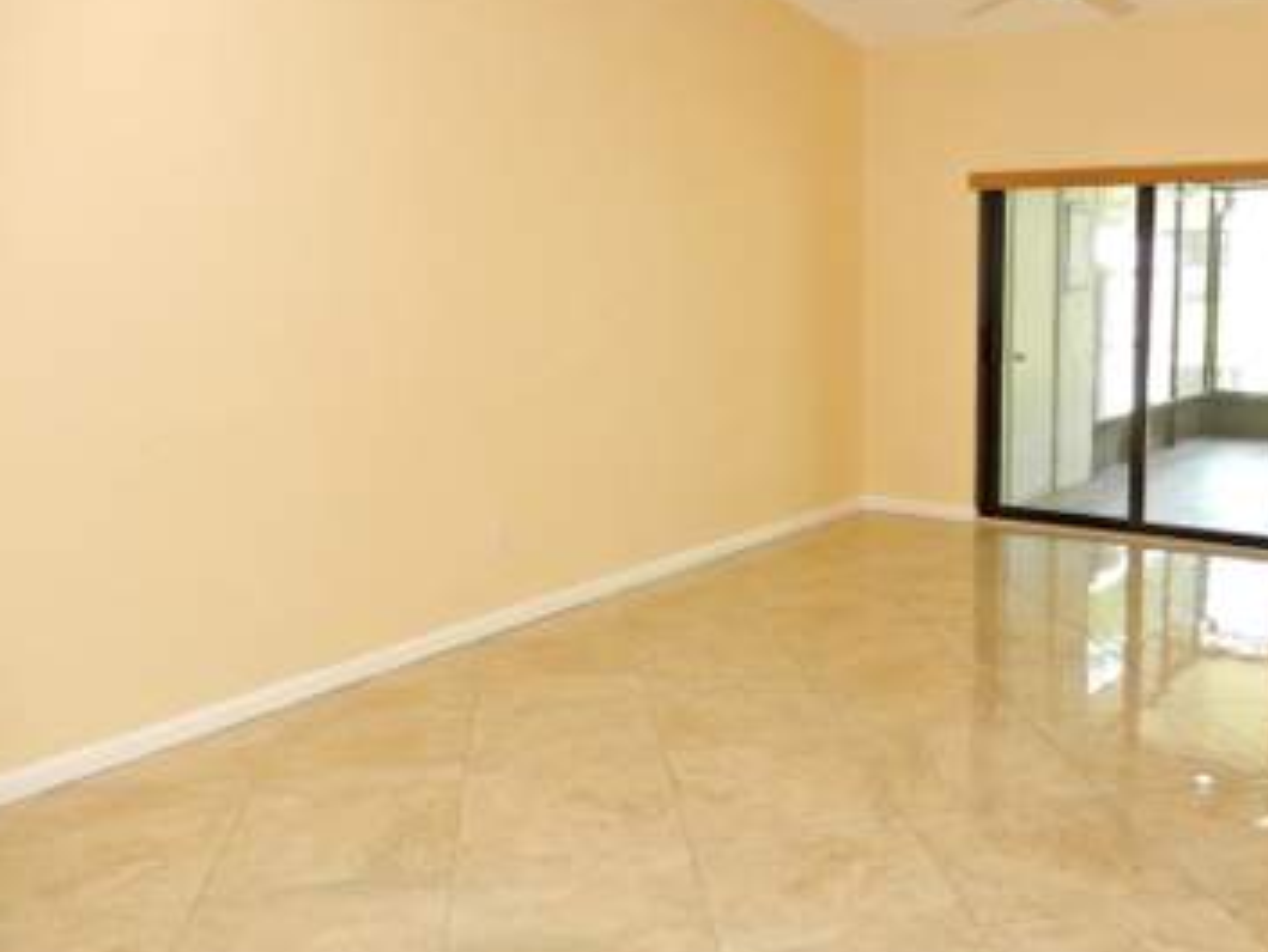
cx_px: 830
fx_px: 1246
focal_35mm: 34
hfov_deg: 53.0
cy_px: 449
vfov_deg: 41.8
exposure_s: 1/30
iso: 360
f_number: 3.4
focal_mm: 4.5
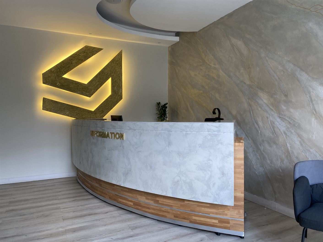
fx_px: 243
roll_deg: -1.4
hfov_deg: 67.3
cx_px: 162
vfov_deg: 53.1
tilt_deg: -1.7
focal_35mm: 26
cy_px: 121
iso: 100
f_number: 1.8
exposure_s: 1/100
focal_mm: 4.25
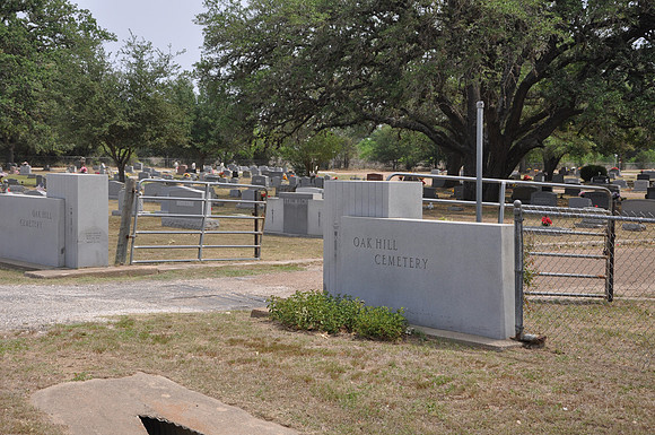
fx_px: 1090
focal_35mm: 60
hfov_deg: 33.4
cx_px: 328
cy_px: 218
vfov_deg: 22.6
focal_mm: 40
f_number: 7.1
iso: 200
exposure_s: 1/200
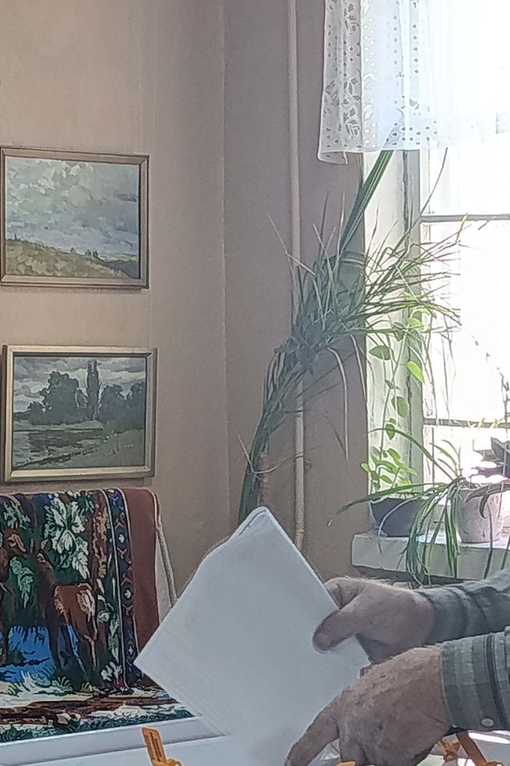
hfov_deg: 12.8
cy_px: 586
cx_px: 492
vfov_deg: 19.1
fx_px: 2253
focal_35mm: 106
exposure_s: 1/100
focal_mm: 6.11
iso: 698
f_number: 1.65
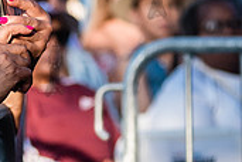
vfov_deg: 2.5
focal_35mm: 548
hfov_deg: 3.7
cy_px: -25
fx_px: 3683
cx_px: -261
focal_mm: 125
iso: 1000
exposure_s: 1/2000
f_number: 4.5
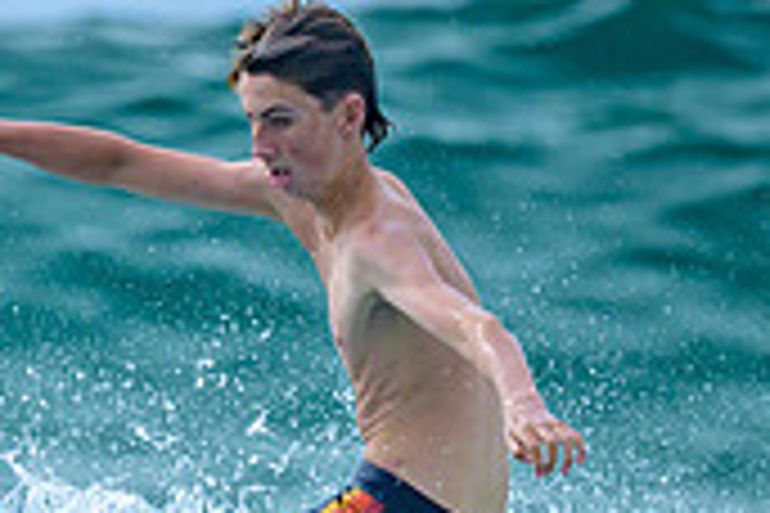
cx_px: 58
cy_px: 693
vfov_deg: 0.4
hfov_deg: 0.7
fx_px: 67541
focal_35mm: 3158
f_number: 6.3
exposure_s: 1/3200
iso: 500
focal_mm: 800
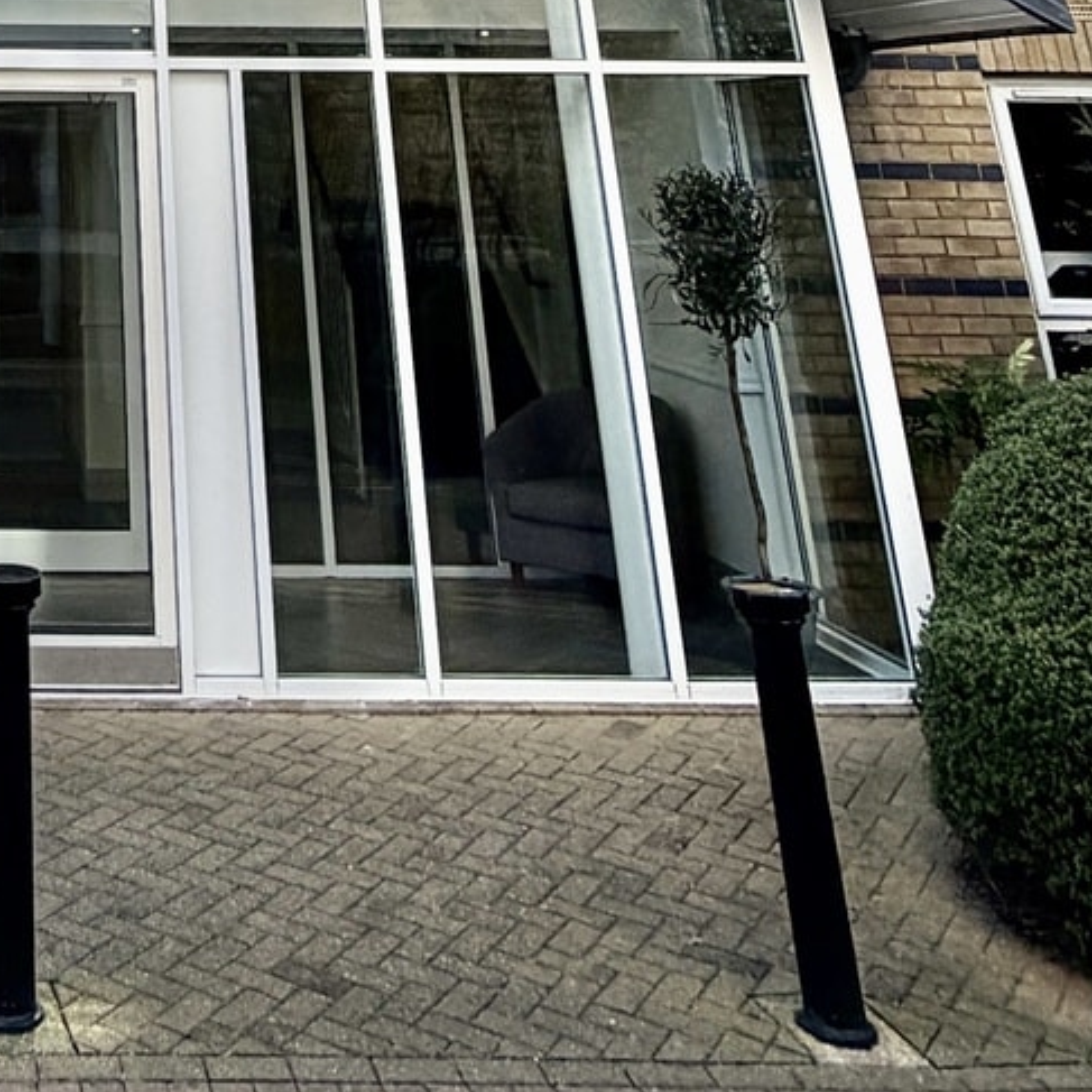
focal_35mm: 52
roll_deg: -0.9
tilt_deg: +27.7
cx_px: -67
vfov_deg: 22.6
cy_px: -769
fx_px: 1856
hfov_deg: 29.9
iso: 40
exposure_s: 1/554
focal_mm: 2.22
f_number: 2.2
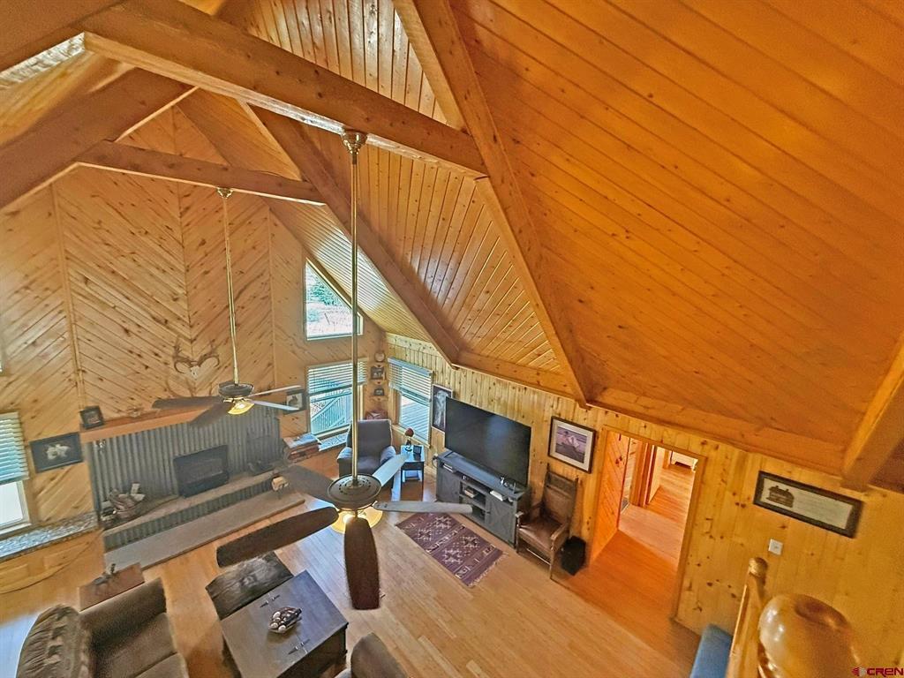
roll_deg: -2.0
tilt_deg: -9.9
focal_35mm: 14
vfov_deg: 85.7
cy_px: 339
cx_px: 452
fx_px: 366
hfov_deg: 102.1
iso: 500
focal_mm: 2.22
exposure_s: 1/120
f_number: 2.2
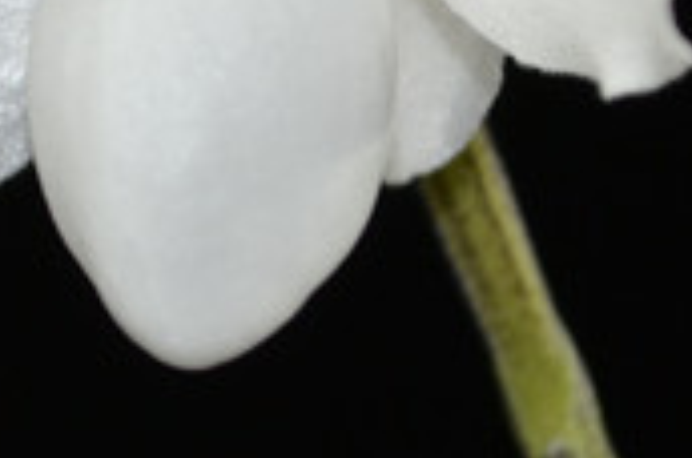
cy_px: -94
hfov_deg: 6.7
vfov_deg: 4.4
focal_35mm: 308
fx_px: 5907
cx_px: 193
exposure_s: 1/60
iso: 400
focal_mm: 55
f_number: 5.6
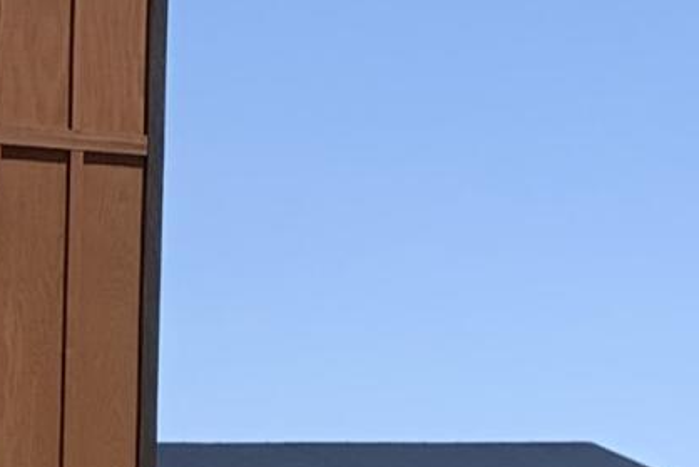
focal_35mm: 194
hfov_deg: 8.5
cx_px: -1528
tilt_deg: +3.5
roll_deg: -2.9
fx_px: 3768
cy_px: 554
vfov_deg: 7.0
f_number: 1.8
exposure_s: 1/1718
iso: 25
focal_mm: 4.25
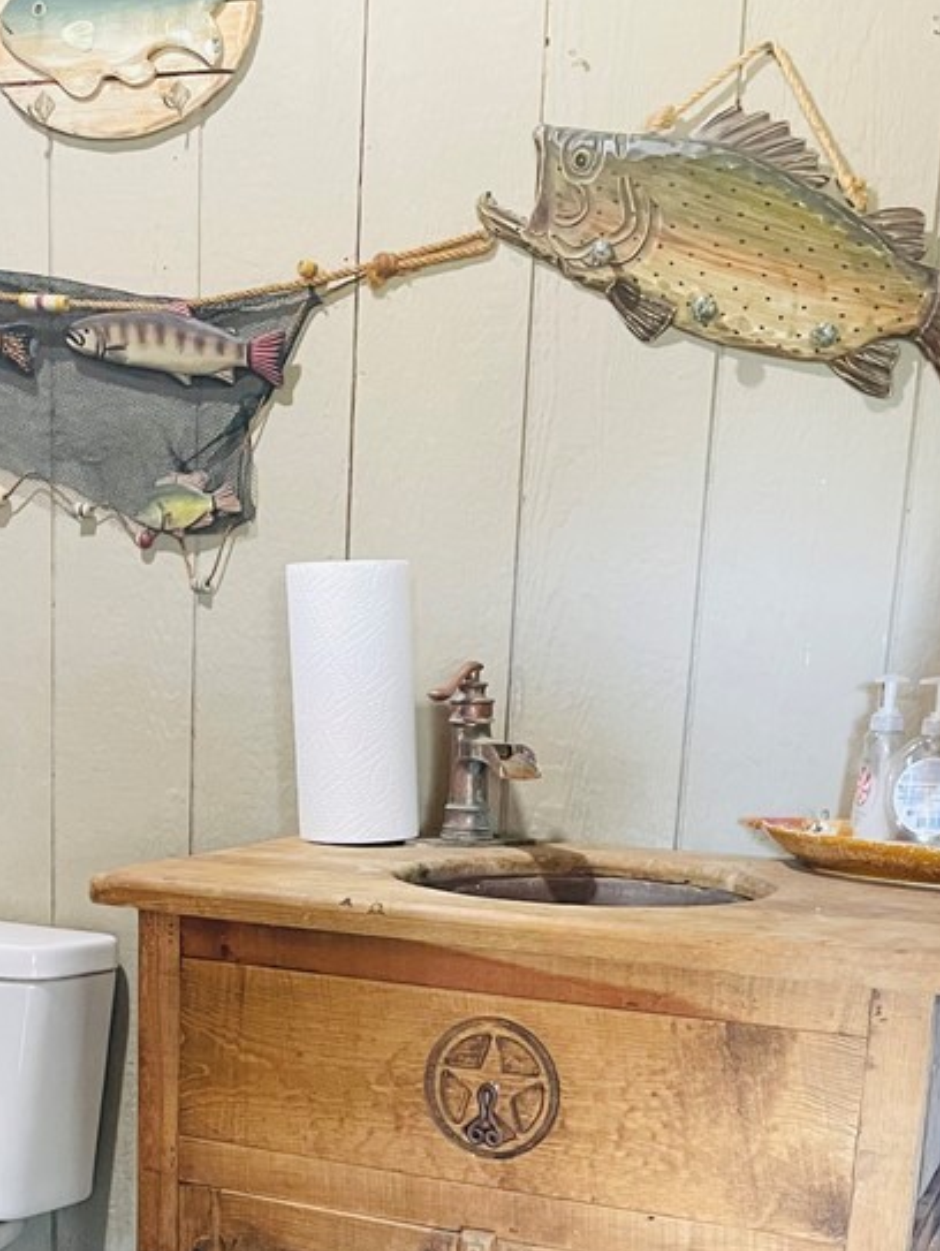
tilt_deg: -13.7
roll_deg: -1.5
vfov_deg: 36.5
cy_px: 1117
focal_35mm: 49
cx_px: 387
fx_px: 1772
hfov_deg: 29.7
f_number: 1.6
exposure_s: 1/40
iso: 400
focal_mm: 4.2
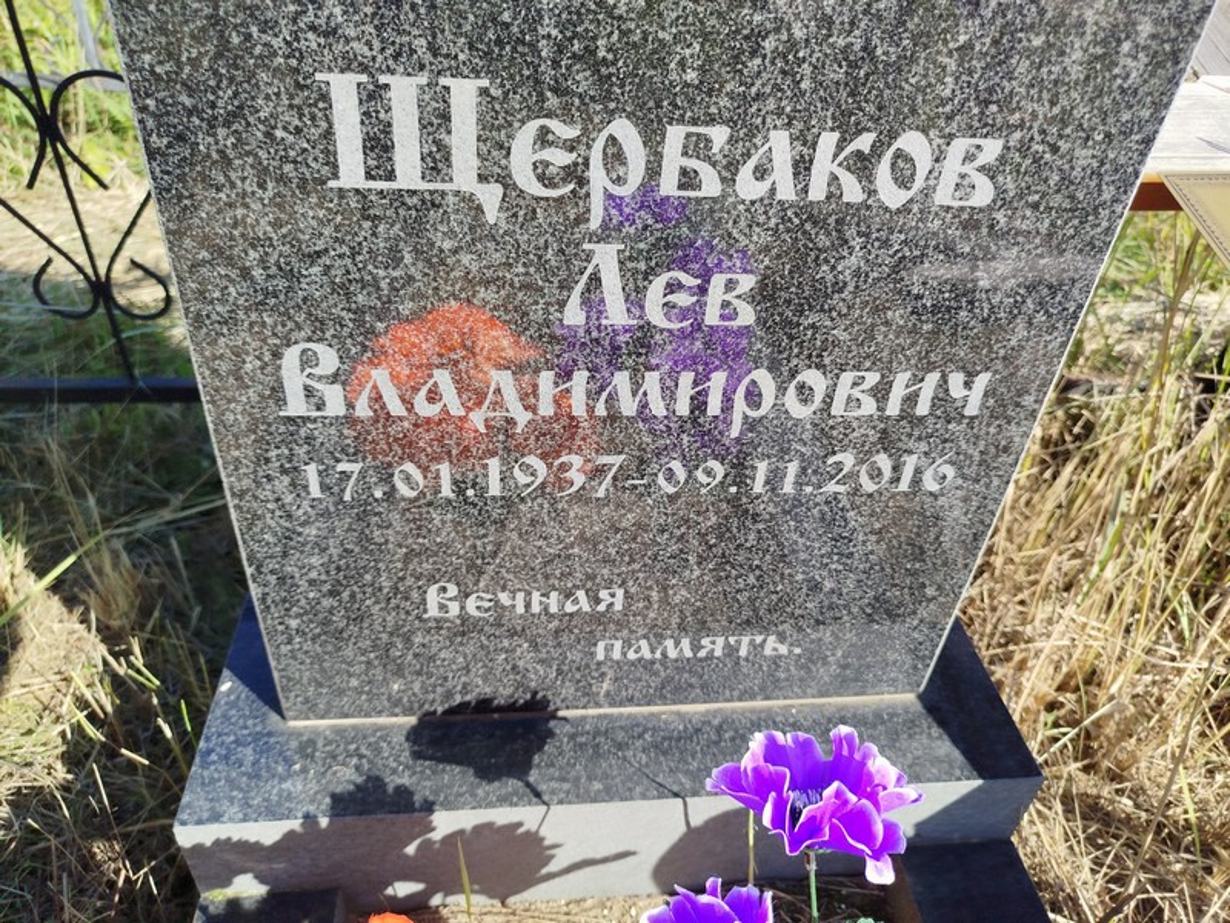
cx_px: 615
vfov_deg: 56.8
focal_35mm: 24
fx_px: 853
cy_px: 462
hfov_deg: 71.6
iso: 50
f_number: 1.7
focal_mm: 5.31
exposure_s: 1/508
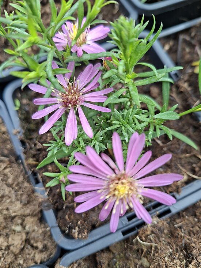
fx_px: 178
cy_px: 134
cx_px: 100
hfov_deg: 58.9
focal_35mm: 23
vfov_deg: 73.9
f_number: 1.8
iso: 50
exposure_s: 1/287
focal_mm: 5.54
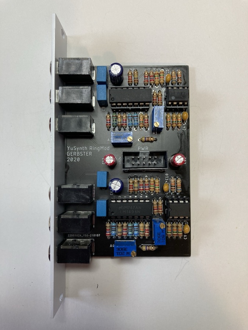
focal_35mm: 28
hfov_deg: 49.7
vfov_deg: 63.4
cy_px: 165
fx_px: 267
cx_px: 124
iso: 80
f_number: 1.8
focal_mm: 3.99
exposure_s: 1/100
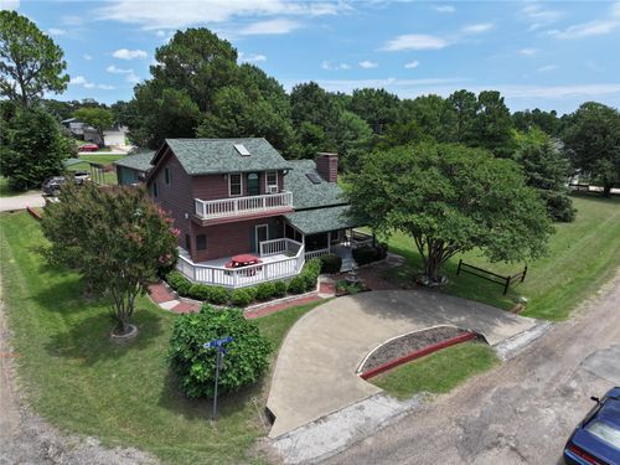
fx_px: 430
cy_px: 232
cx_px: 310
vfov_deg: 56.8
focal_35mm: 24
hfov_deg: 71.6
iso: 120
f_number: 2.8
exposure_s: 1/2000
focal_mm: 12.29
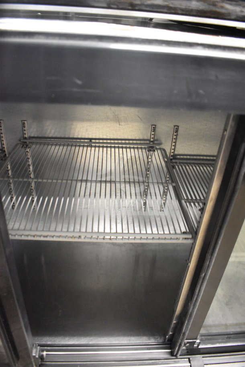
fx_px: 276
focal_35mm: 27
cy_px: 184
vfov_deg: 67.4
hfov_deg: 47.9
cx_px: 122
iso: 6400
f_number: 3.5
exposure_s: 1/30
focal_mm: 18
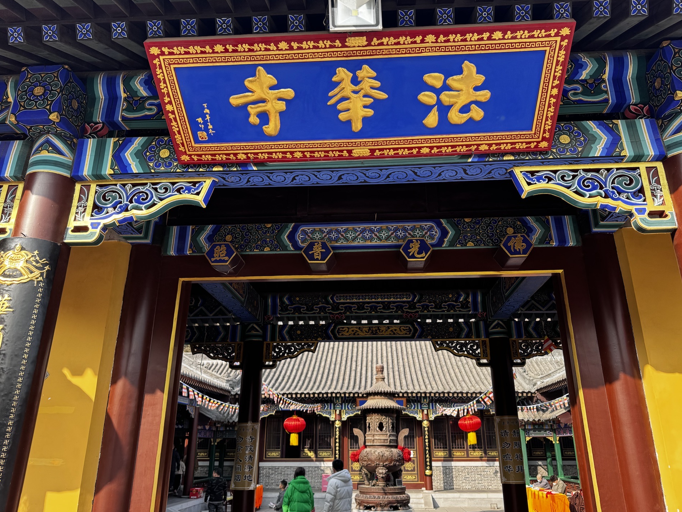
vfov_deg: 53.1
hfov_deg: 67.3
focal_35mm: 26
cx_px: 351
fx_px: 512
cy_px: 247
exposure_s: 1/693
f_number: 1.78
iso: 80
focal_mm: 6.86
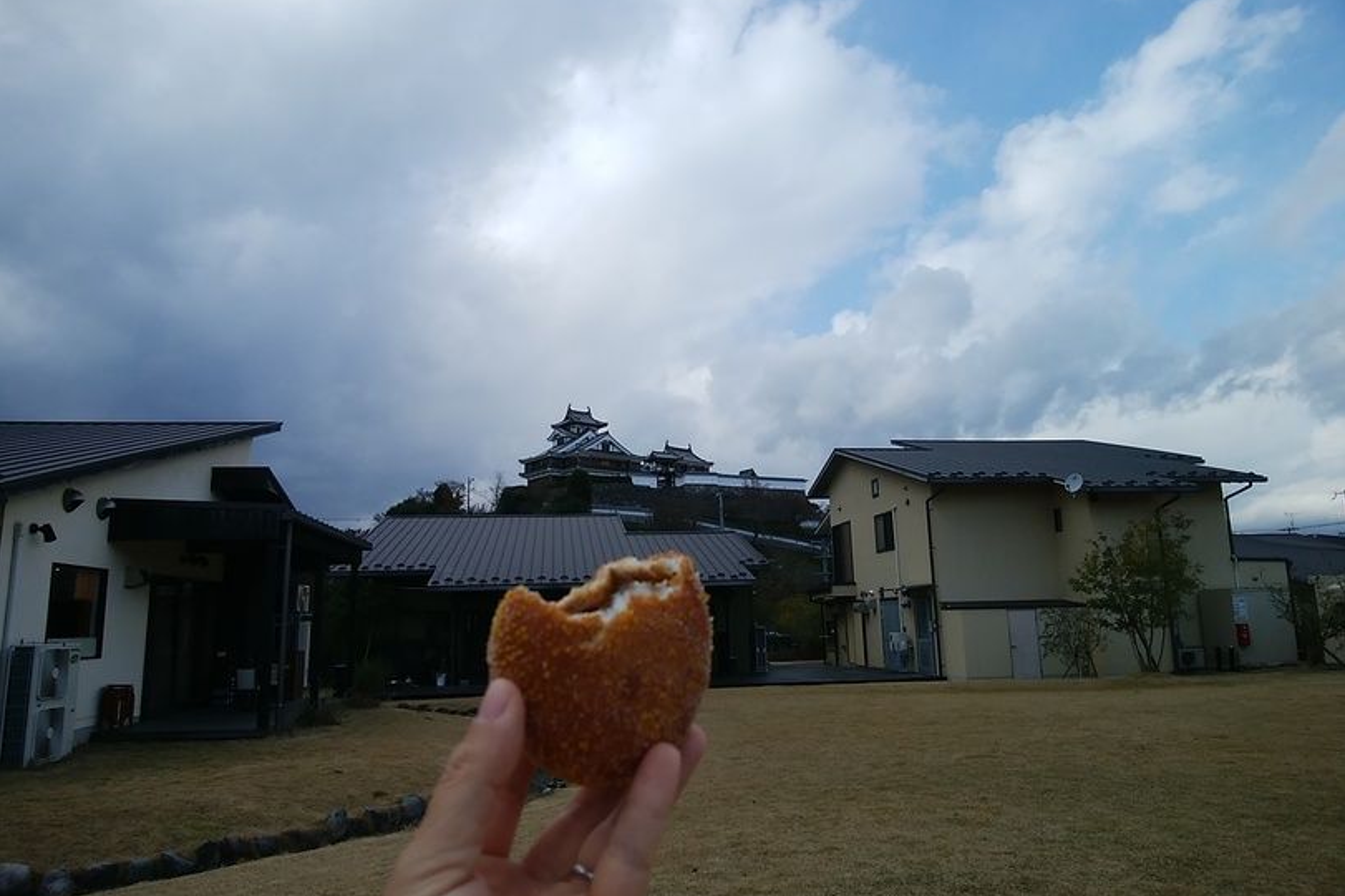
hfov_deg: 76.1
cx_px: 672
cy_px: 462
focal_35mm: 23
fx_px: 859
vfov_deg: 55.1
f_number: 2
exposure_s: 1/1182
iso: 32
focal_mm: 3
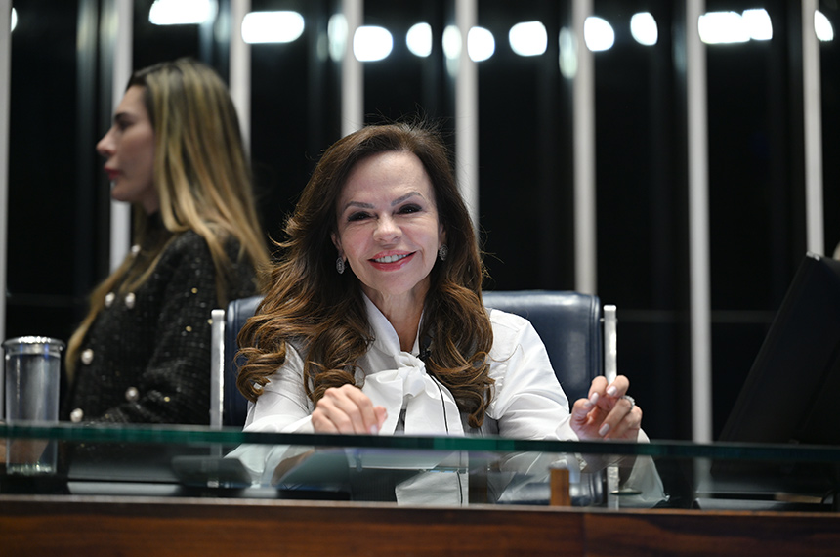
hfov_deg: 14.7
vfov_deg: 9.8
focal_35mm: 140
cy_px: 278
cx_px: 420
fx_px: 3261
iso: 1000
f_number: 2.8
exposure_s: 1/125
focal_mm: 140
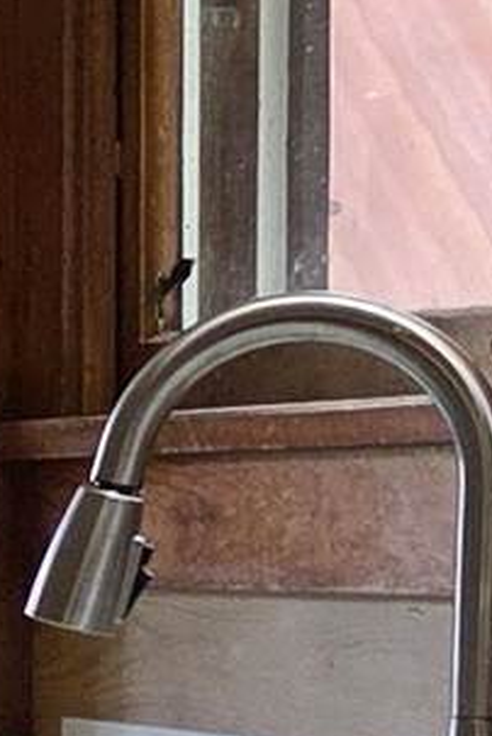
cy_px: 719
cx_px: -2297
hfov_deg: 4.5
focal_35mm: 243
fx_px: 4970
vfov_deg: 8.4
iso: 250
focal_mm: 6.3
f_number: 1.7
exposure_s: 1/120
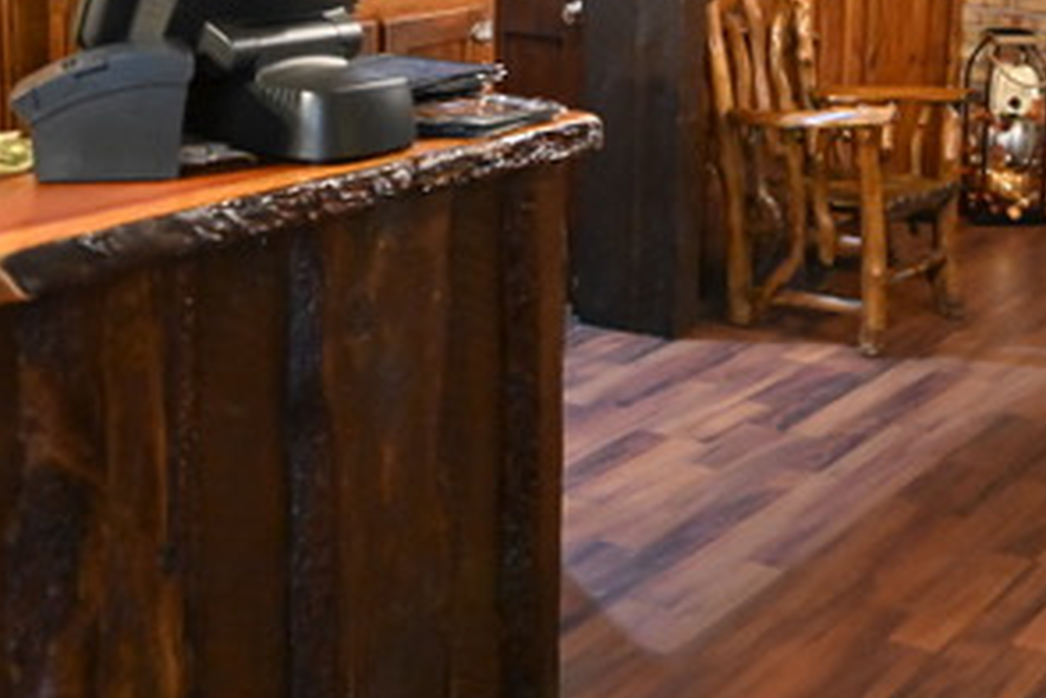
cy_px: 21
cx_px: 833
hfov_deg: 30.2
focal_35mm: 65
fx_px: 1889
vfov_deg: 20.4
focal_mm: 30
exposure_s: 1/60
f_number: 4
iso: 16000
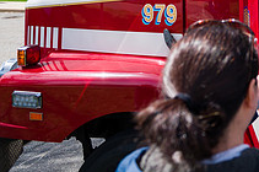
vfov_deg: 19.1
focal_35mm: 66
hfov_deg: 25.4
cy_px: -47
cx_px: 355
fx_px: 474
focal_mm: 24
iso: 200
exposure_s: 1/2500
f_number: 4
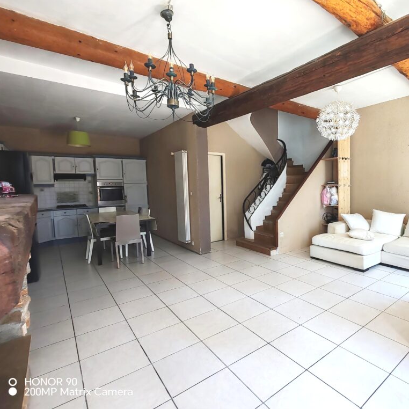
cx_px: 263
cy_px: 204
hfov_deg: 75.9
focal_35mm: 19
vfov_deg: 77.7
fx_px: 254
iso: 125
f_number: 2.2
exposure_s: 1/33
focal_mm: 1.96
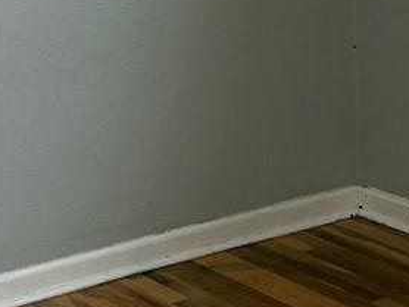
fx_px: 1632
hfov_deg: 14.2
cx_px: 297
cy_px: -175
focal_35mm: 138
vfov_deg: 10.3
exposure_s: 1/120
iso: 250
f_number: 1.78
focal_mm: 6.76
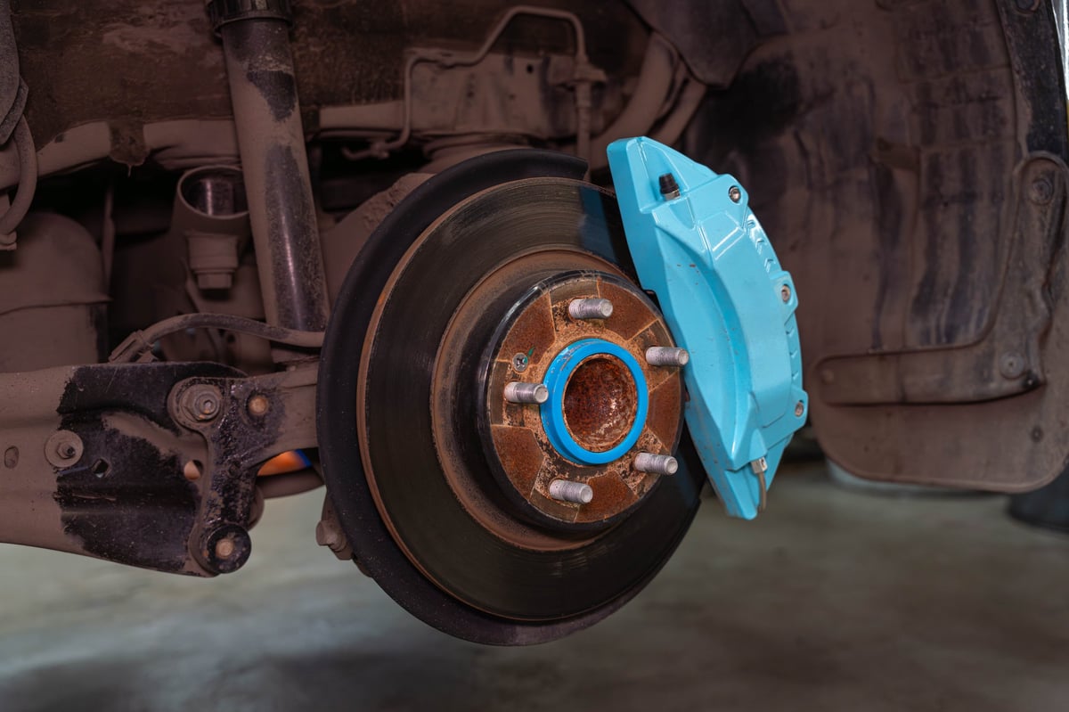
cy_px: 356
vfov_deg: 35.6
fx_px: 1110
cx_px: 534
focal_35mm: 37
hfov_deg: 51.4
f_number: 4
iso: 800
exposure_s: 1/200
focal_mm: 37.4
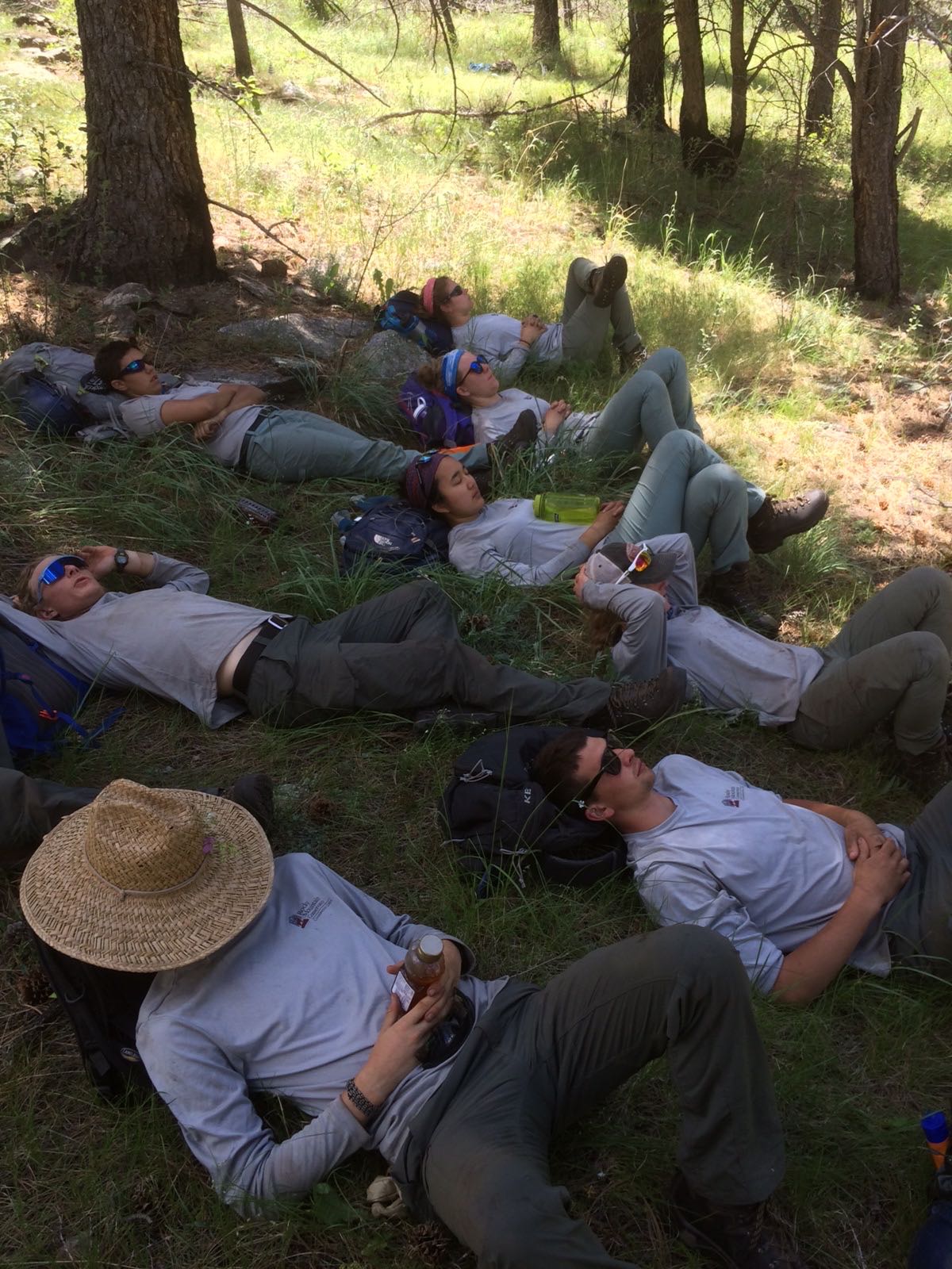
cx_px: 476
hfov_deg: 48.2
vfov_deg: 61.7
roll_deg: +9.3
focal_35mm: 29
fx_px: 1063
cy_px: 634
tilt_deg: -27.5
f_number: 2.2
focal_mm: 4.15
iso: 32
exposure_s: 1/263
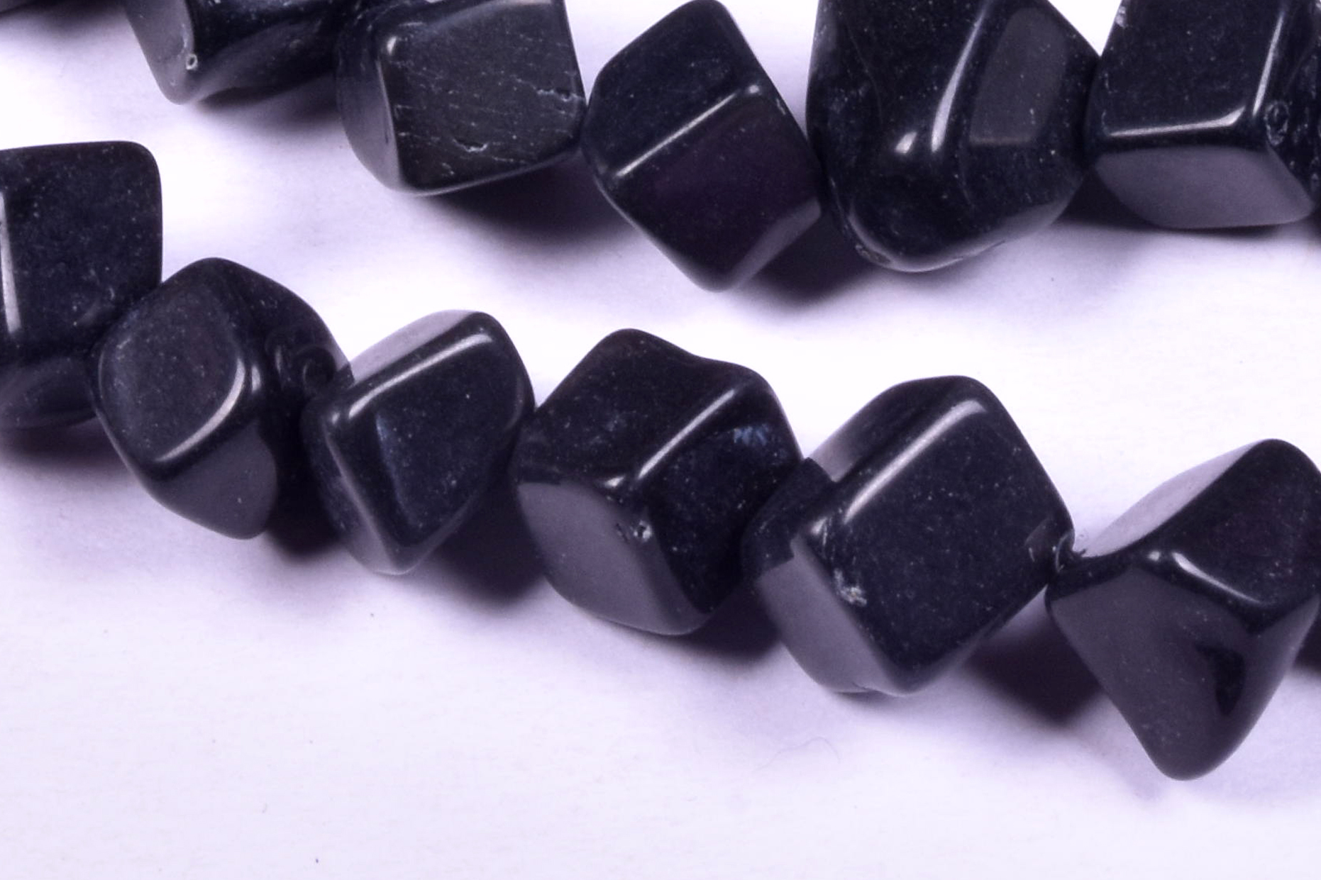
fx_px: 10640
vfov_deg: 4.7
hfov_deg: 7.1
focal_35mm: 290
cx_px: 1261
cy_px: -457
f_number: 22
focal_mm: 60
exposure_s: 1/125
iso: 320
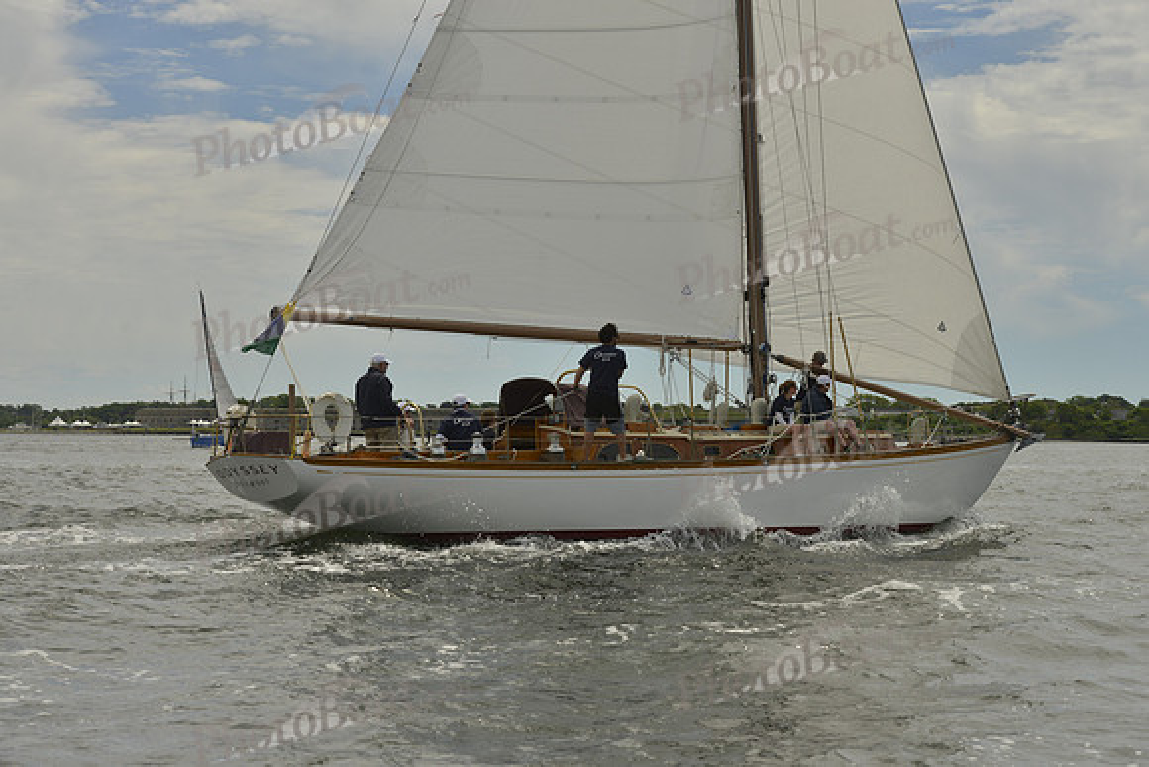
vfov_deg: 19.5
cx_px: 574
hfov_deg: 28.8
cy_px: 384
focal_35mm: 70
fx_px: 2235
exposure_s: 1/1600
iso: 280
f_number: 9
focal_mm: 70
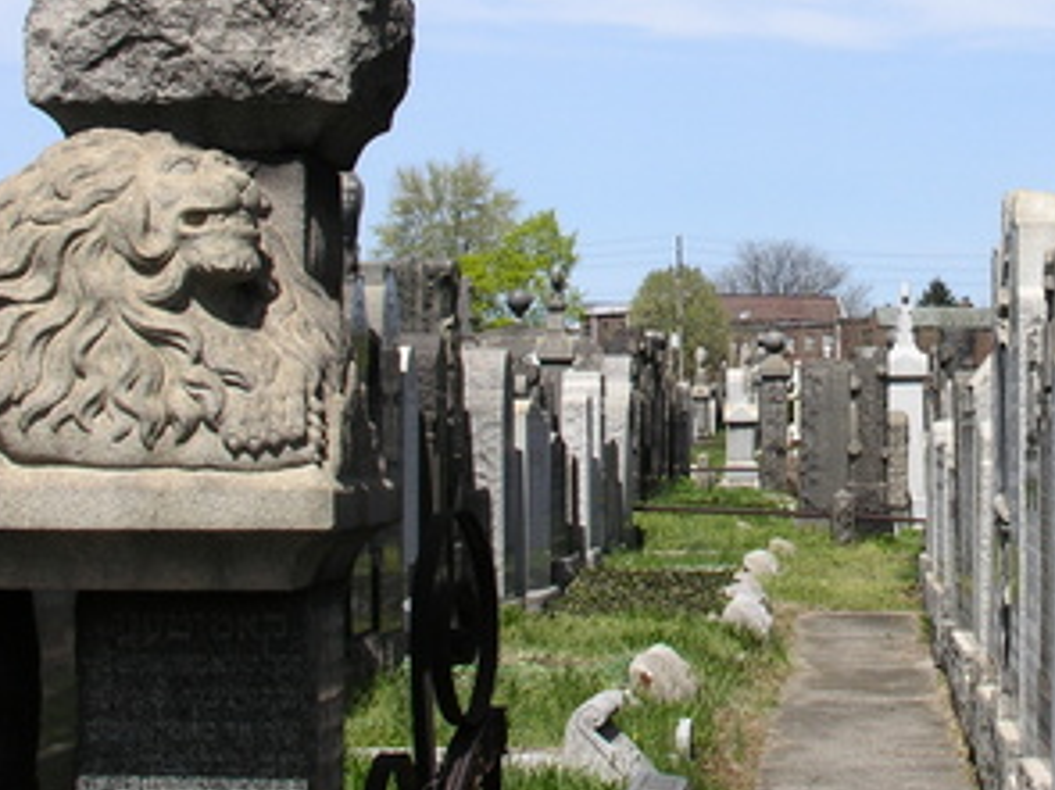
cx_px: 980
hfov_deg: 20.4
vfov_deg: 15.6
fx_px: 2864
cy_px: 150
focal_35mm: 94
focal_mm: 8.9
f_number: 6.3
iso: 50
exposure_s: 1/274
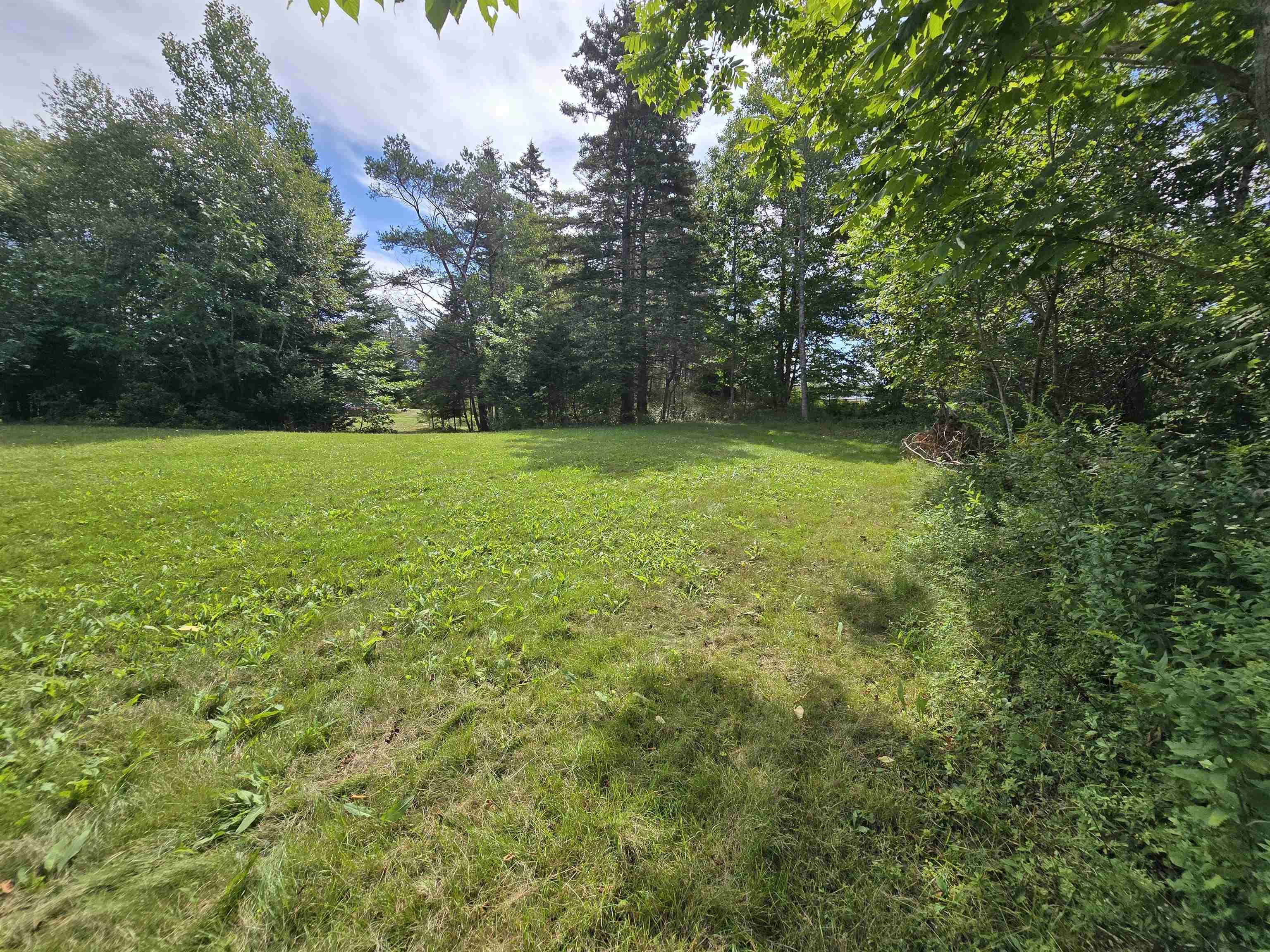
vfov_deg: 89.9
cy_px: 476
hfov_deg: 106.2
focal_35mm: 13
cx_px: 635
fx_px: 477
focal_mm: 2.2
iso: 50
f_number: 2.2
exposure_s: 1/1513
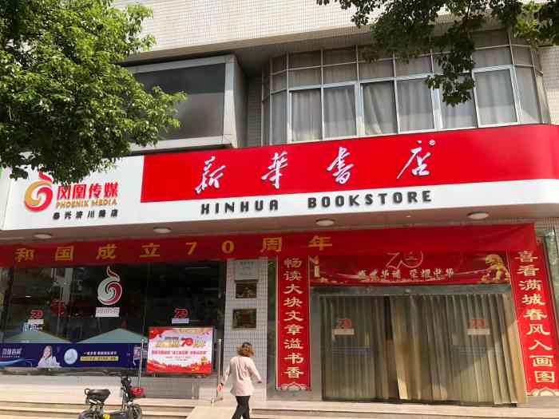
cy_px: 210
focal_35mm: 28
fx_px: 452
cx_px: 280
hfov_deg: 63.4
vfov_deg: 49.7
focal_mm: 4
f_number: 1.8
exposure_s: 1/923
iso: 20
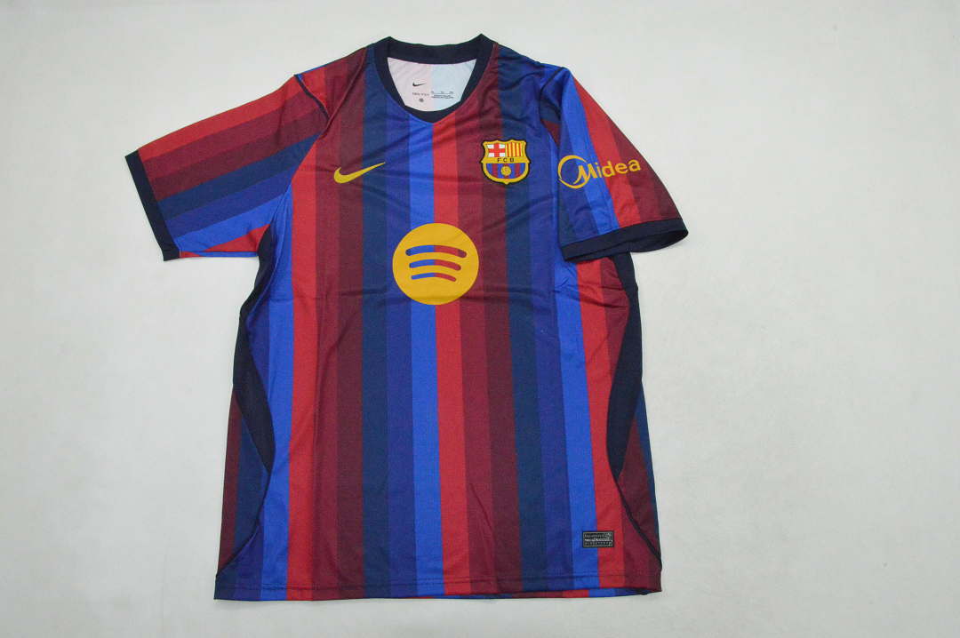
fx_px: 719
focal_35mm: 27
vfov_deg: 47.8
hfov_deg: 67.4
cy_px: 319
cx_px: 480
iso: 6400
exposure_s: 1/200
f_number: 20
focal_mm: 18
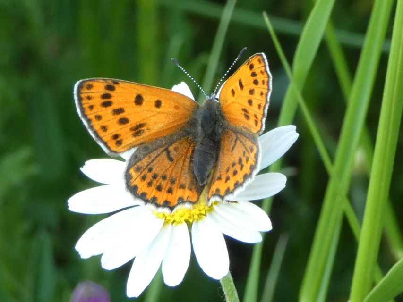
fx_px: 1863
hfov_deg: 12.3
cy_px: 151
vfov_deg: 9.3
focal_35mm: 160
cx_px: 202
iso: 320
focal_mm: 28.8
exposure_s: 1/80
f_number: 5.4
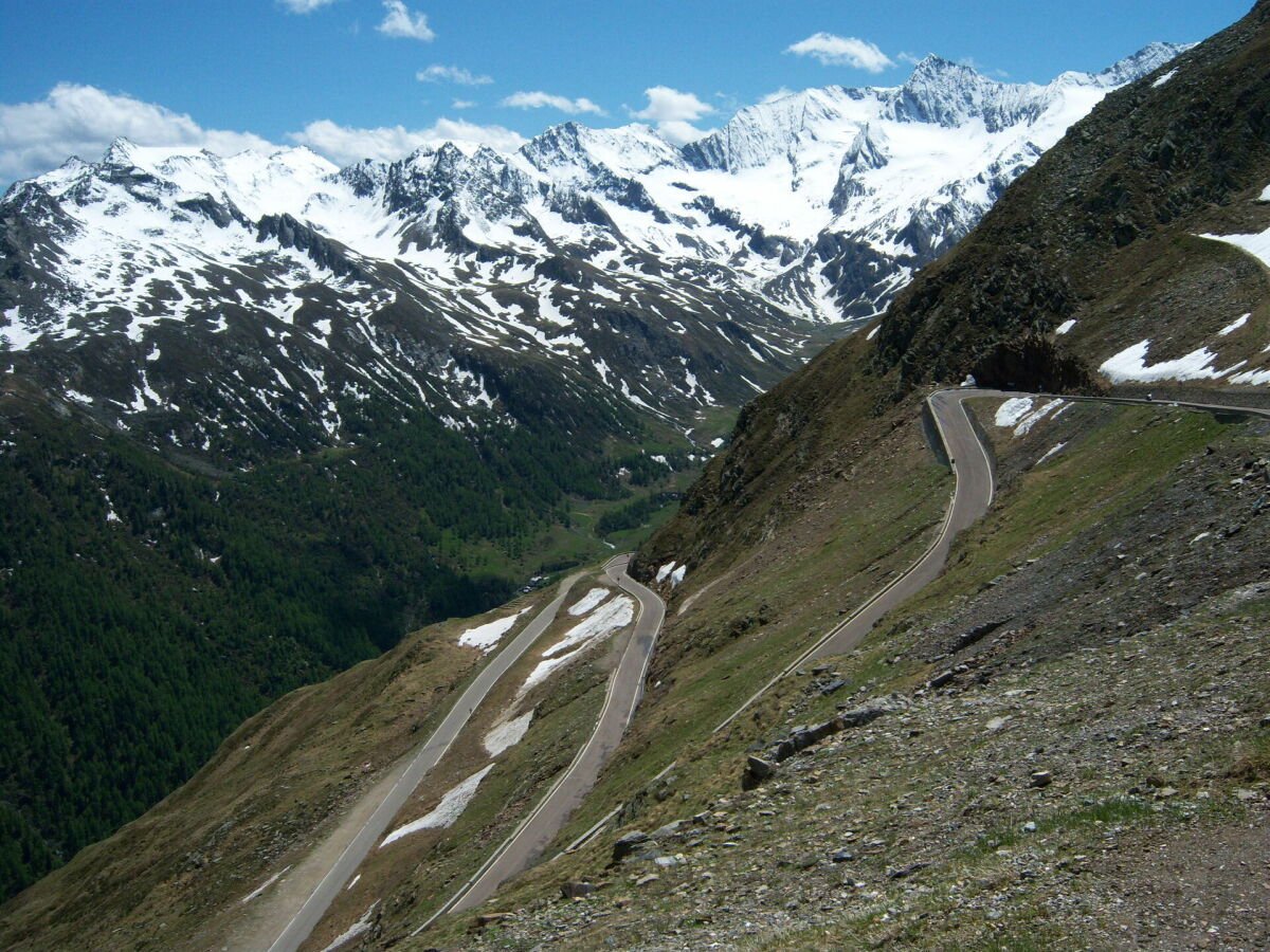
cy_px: 476
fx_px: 1321
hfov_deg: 51.4
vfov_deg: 39.7
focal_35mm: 36
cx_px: 635
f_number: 4.8
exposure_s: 1/1250
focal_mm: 7.5
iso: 80
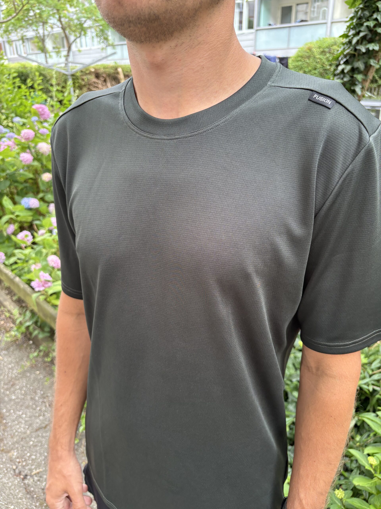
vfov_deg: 67.3
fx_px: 382
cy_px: 254
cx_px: 190
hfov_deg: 53.1
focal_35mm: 26
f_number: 1.6
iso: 50
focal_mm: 5.96
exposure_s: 1/121
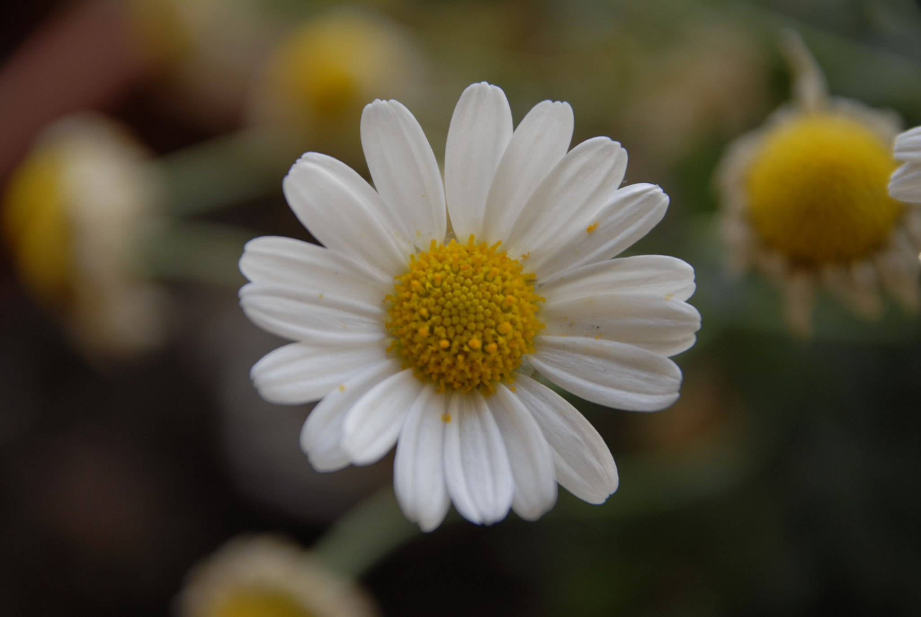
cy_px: 308
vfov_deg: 13.1
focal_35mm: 105
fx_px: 2689
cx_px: 460
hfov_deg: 19.4
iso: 100
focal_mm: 70
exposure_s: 1/50
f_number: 4
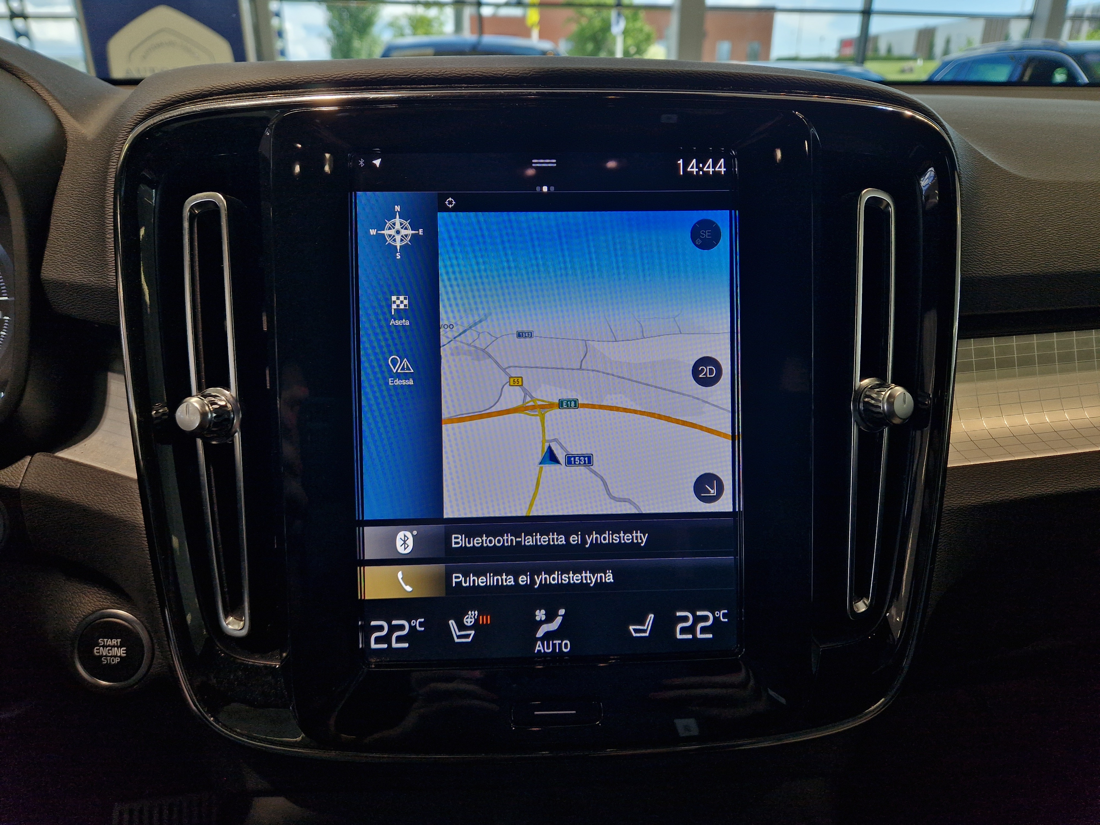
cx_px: 550
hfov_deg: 73.9
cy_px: 412
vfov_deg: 58.9
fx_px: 731
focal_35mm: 23
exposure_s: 1/180
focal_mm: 5.4
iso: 50
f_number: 1.8
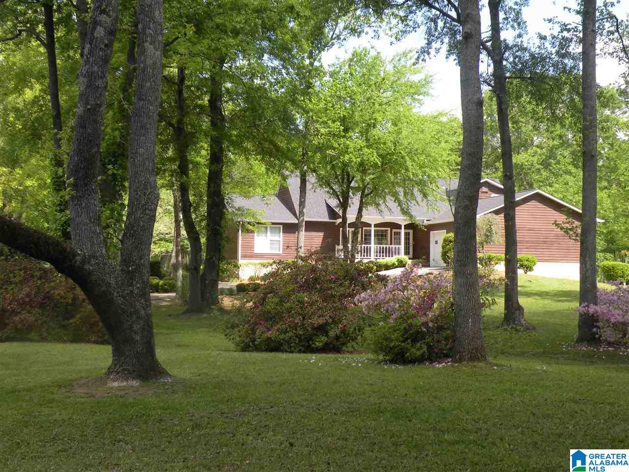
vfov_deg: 26.1
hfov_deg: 34.3
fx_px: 1018
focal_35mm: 56
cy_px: 236
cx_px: 314
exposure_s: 1/124
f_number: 5
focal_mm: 9.8
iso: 64
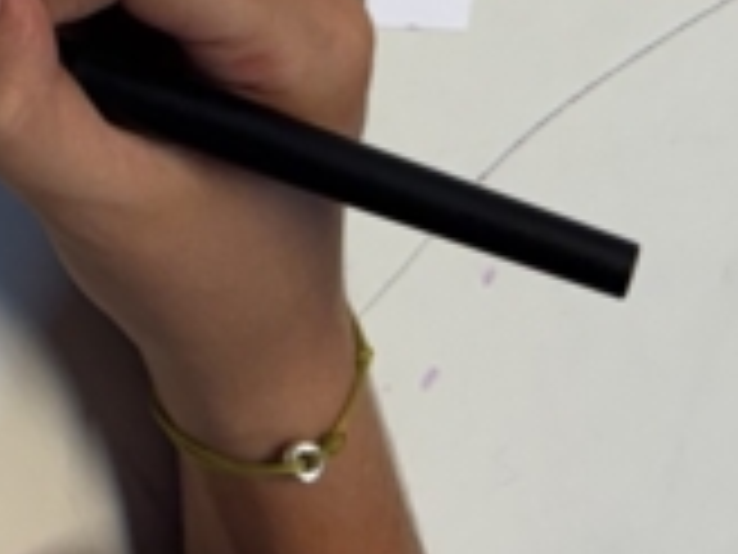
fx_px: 2686
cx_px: -634
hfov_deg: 13.8
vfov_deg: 11.1
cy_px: -399
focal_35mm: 126
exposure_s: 1/100
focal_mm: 5.96
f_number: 1.6
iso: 64
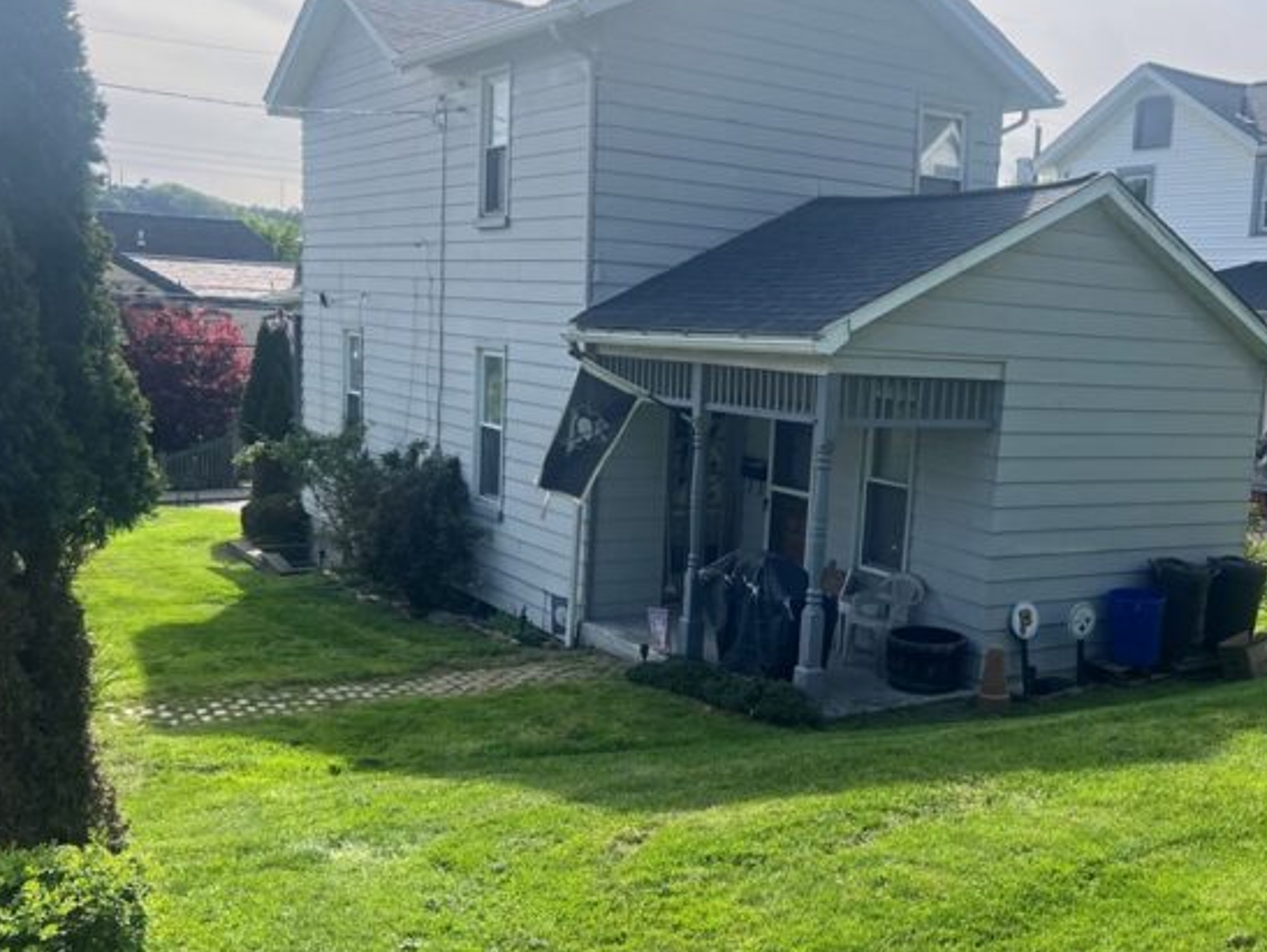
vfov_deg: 37.8
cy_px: 484
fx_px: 1392
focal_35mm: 38
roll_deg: -2.9
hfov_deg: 48.3
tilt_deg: -7.6
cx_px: 818
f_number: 1.5
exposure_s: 1/1901
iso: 50
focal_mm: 5.7
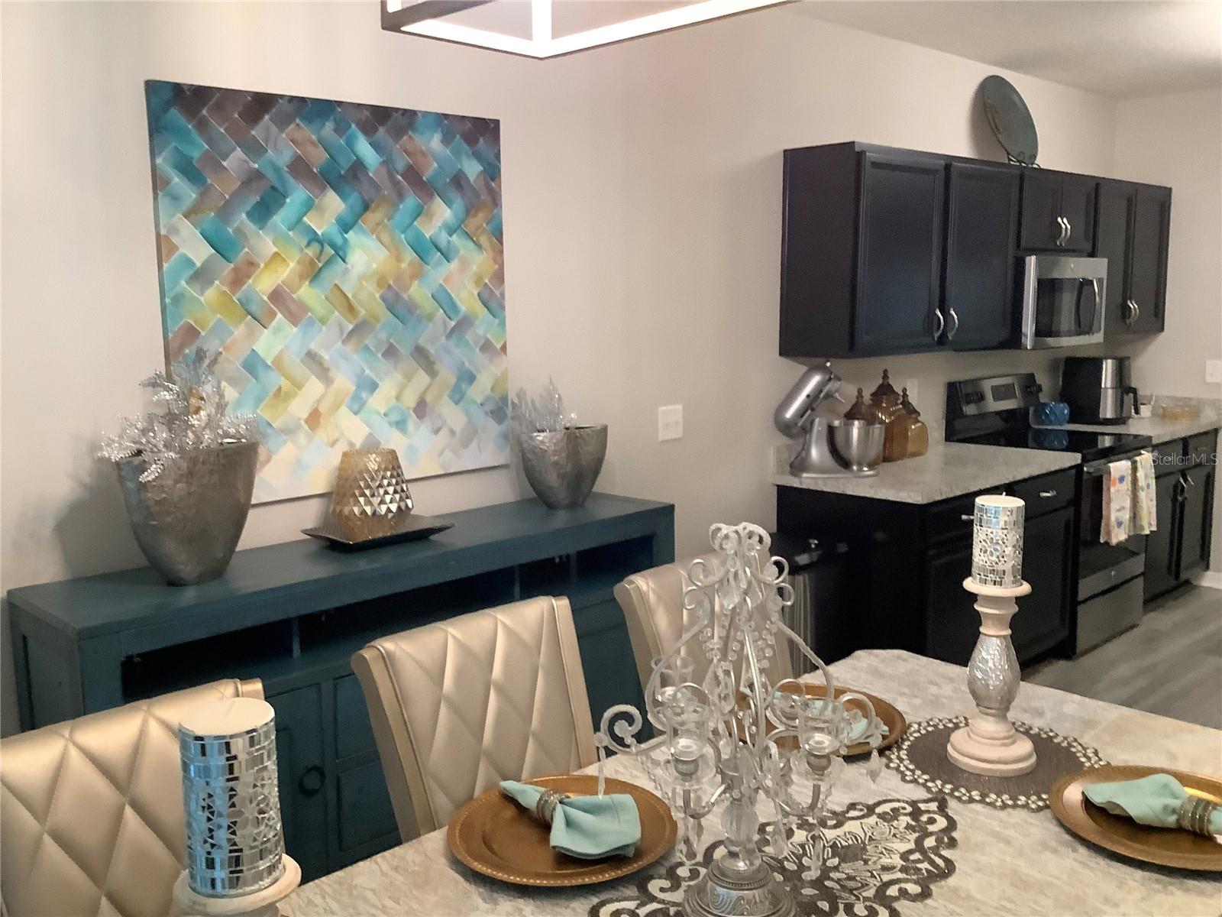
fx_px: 1094
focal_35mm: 31
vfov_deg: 45.4
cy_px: 458
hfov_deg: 58.4
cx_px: 611
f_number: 2.4
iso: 320
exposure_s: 1/60
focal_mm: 3.3
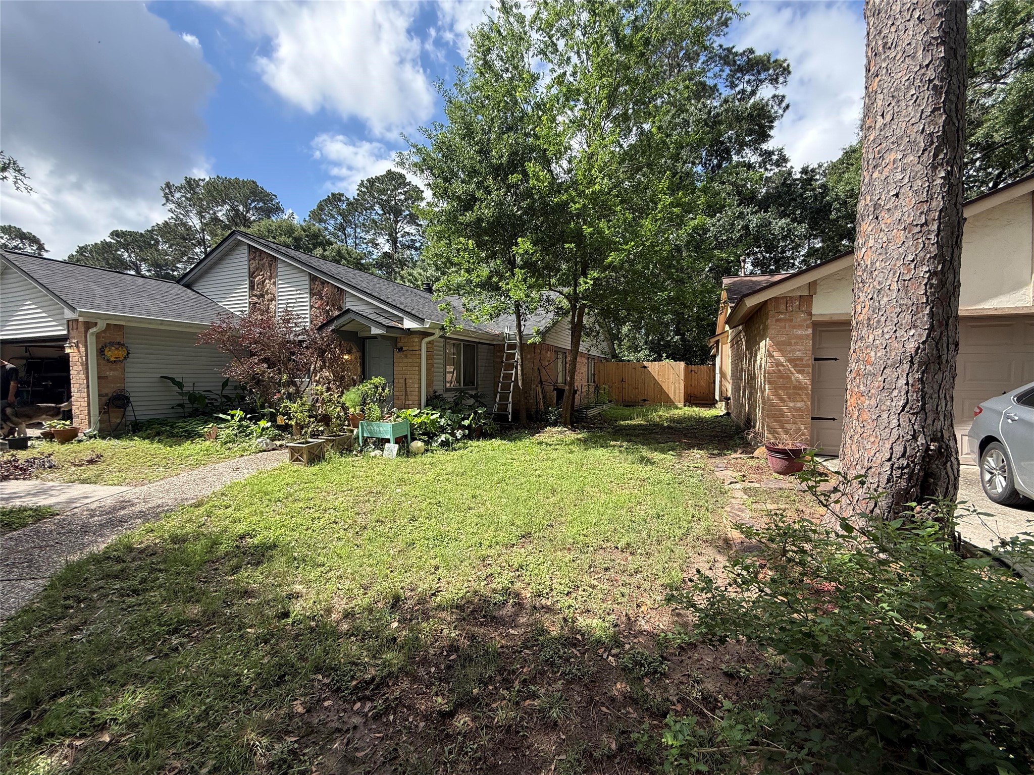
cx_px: 517
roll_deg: -0.3
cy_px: 388
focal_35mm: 14
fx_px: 418
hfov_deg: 102.1
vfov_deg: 85.7
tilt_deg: -1.1
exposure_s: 1/779
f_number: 2.2
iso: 50
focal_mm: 2.22
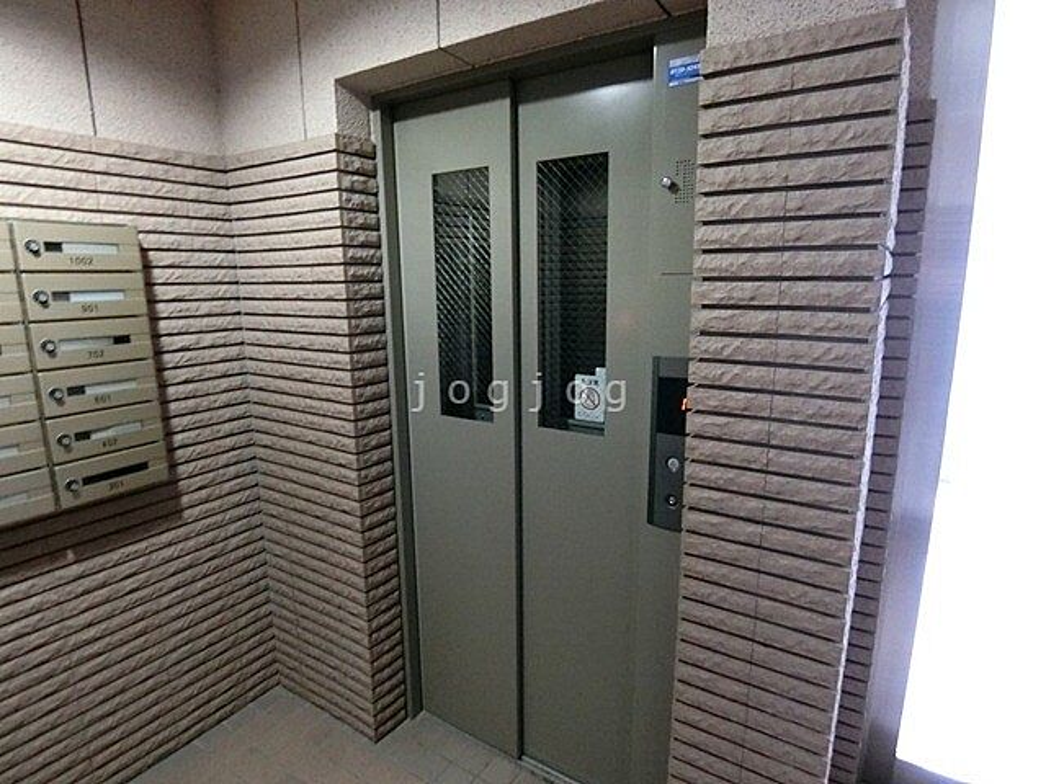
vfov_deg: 68.7
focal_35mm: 19
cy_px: 392
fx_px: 574
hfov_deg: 84.7
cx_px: 523
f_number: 2.7
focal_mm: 4.06
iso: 1600
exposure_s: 1/13
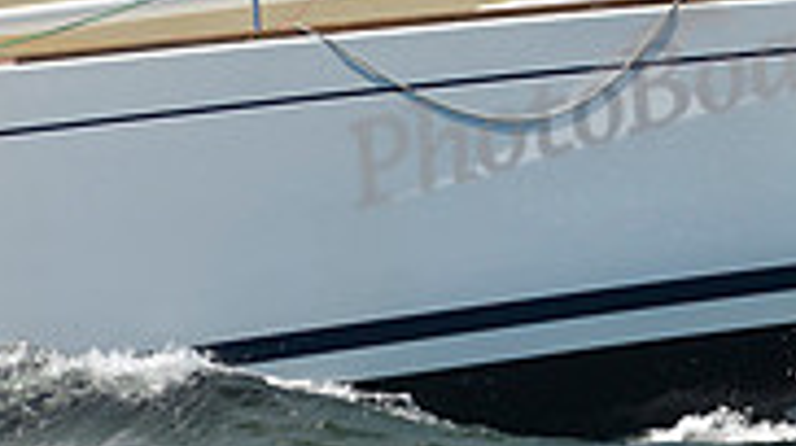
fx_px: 6685
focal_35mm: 317
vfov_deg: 3.8
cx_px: 1194
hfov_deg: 6.7
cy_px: -195
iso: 280
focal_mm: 95
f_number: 8
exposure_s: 1/1250
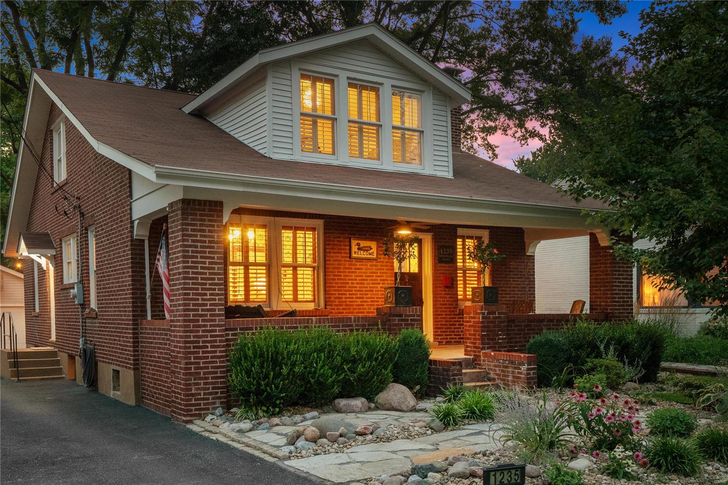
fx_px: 728
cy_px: 242
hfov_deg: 53.1
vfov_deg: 36.9
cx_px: 364
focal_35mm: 36
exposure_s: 1/2
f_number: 6.3
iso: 400
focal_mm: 18
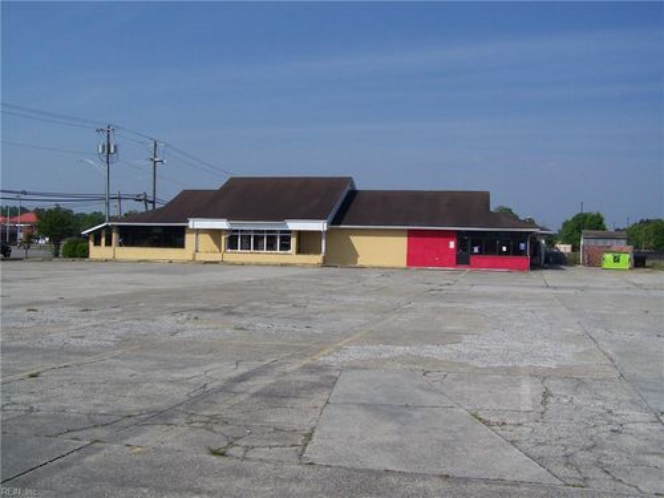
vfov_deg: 37.7
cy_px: 249
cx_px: 332
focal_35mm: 38
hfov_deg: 49.0
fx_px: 729
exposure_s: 1/1000
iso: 64
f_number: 4
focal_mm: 6.3
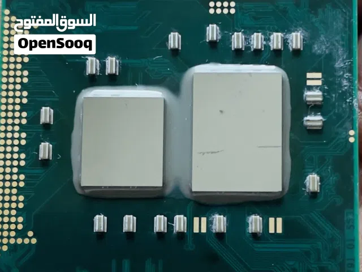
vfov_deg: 53.1
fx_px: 272
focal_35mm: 26
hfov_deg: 67.3
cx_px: 181
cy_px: 136
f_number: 1.6
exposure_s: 1/60
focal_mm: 4.2
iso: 200
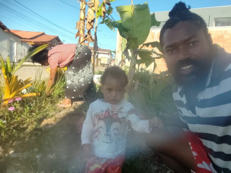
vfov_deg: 51.4
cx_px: 116
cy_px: 86
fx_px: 180
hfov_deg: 65.3
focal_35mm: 27
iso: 50
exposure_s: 1/568
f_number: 2.2
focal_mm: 2.23
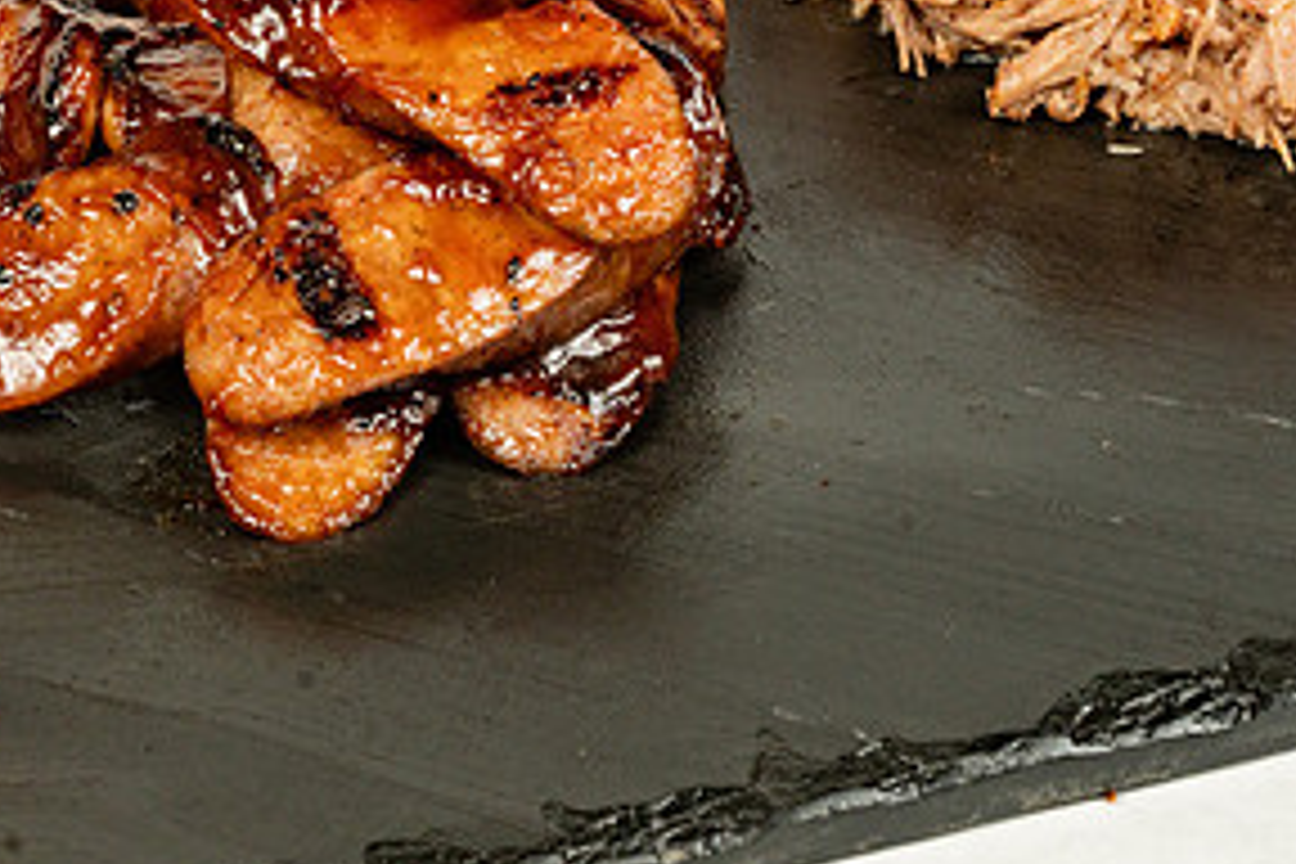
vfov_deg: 7.6
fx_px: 6515
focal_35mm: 181
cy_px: 218
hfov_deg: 11.3
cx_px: 333
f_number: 11
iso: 800
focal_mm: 90
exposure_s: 1/200
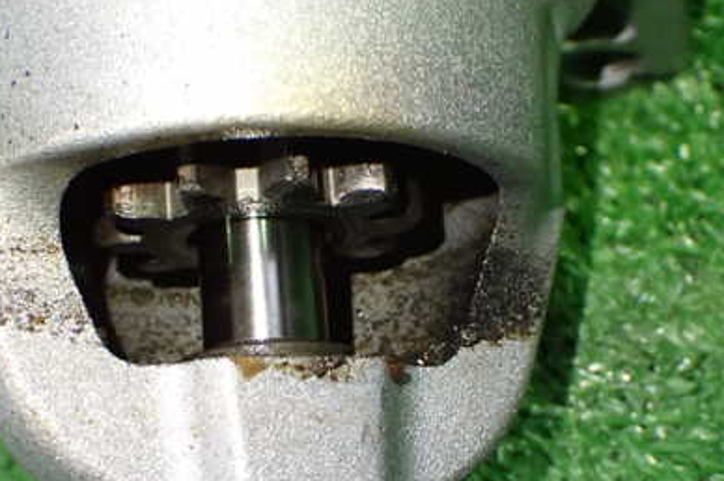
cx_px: 362
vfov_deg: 20.5
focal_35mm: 66
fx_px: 1326
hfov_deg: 30.5
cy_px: 309
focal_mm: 7.31
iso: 800
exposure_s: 1/80
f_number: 2.8
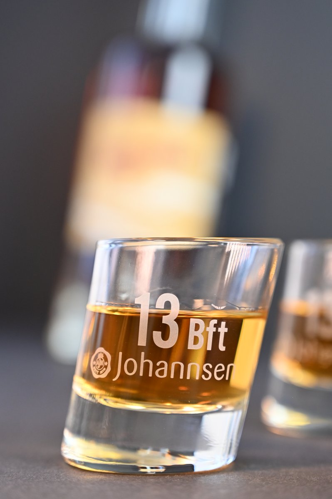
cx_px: 166
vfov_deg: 28.9
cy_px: 250
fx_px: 970
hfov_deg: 19.4
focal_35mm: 70
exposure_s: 1/40
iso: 800
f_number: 4
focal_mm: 70
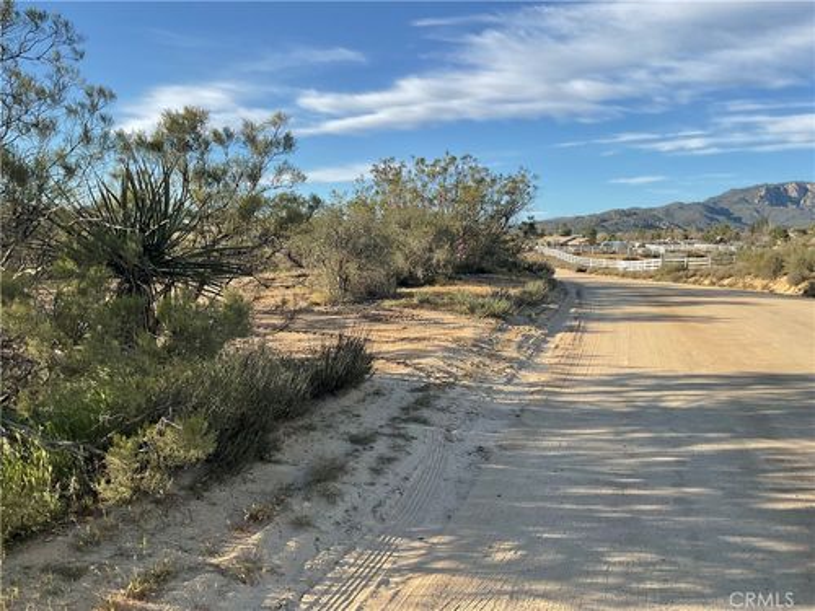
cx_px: 408
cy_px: 306
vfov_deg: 48.2
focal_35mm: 29
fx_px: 683
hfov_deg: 61.7
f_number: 1.8
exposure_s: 1/1098
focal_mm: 3
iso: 16
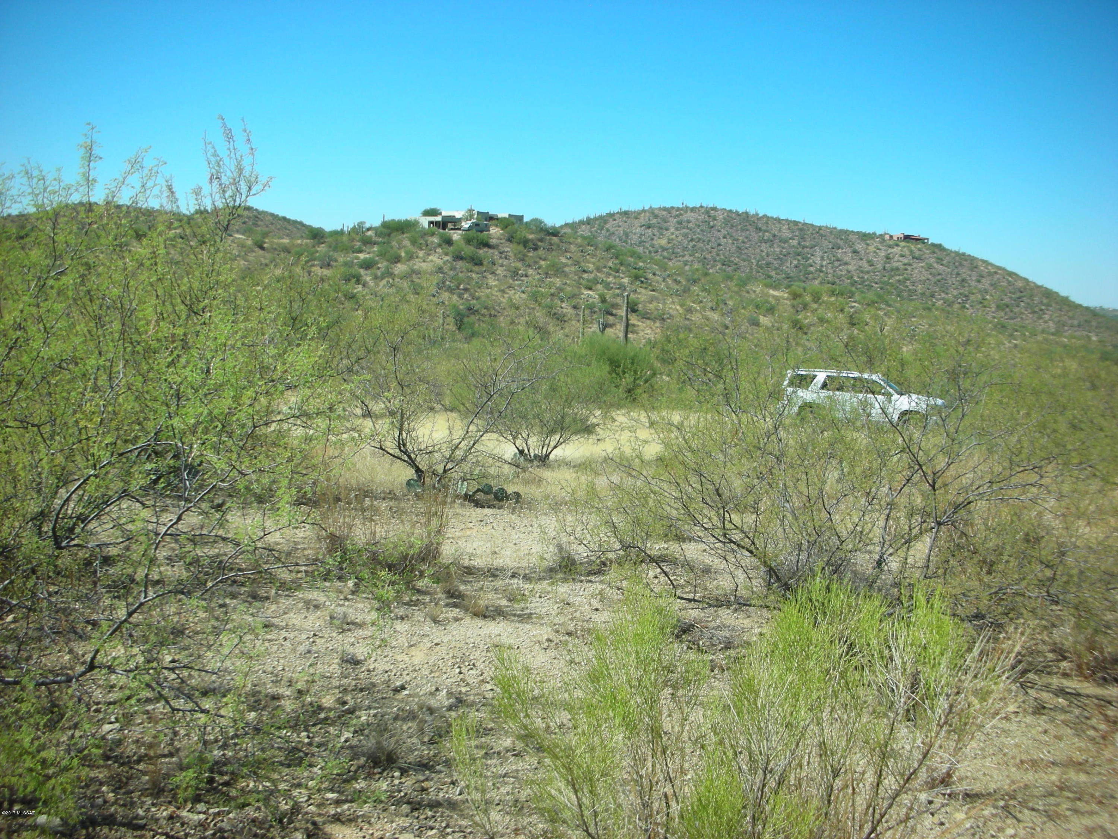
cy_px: 420
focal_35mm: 35
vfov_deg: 40.7
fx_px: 1130
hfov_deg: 52.6
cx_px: 559
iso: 50
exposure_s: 1/78.8
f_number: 8.5
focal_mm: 5.8
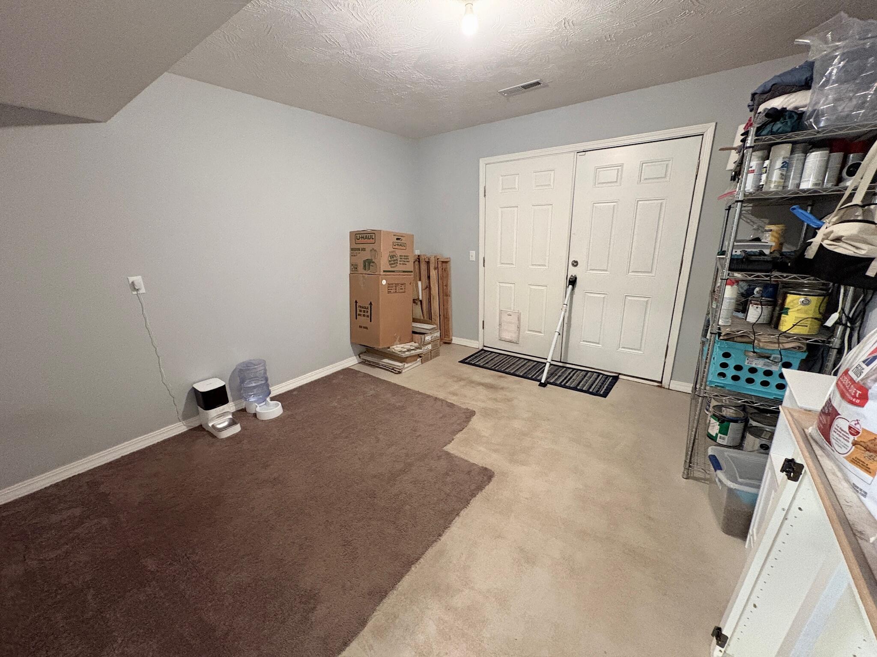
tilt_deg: -16.0
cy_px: 328
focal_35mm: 14
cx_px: 438
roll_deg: +1.7
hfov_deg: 102.1
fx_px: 355
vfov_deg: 85.7
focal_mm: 2.22
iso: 1000
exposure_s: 1/60
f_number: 2.2
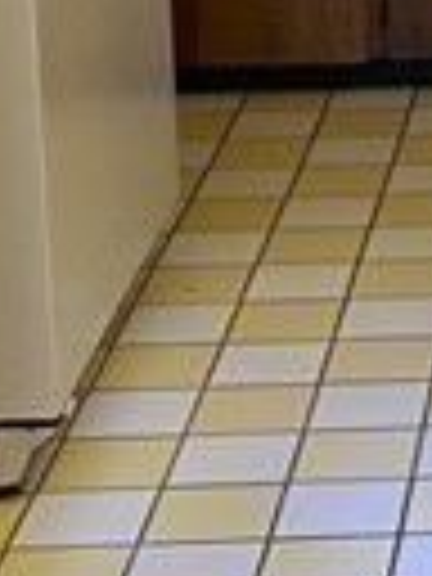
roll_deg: -1.1
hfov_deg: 9.0
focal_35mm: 156
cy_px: -225
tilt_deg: -9.7
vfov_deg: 12.2
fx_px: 2596
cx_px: 860
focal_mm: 4.25
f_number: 1.8
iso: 80
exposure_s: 1/60
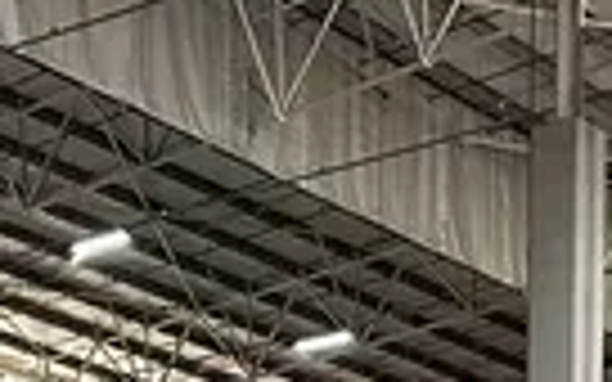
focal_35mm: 150
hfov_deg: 13.9
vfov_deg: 7.8
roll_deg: -0.7
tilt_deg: +0.8
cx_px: 490
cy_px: 1083
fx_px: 2502
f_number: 1.78
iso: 250
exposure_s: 1/50
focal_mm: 6.86
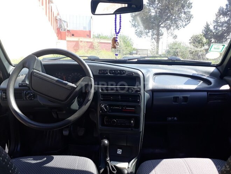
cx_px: 116
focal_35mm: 27
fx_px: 180
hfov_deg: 65.3
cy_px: 87
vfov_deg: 51.4
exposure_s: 1/248
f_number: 1.9
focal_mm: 3.6
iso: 40
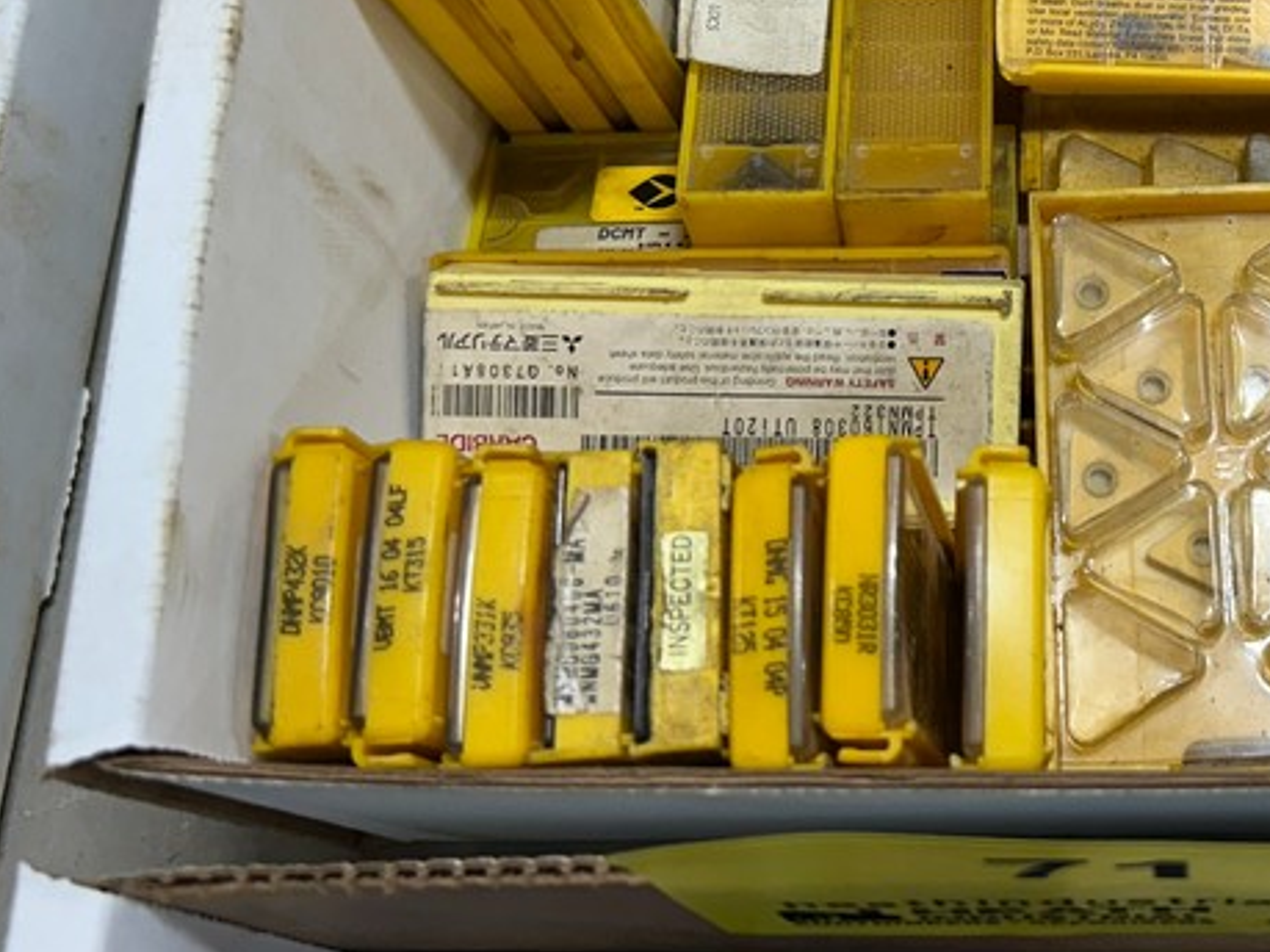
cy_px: 125
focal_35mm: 58
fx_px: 2127
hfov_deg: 31.9
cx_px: 1093
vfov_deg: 24.6
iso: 100
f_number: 1.5
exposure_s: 1/120
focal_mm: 5.7
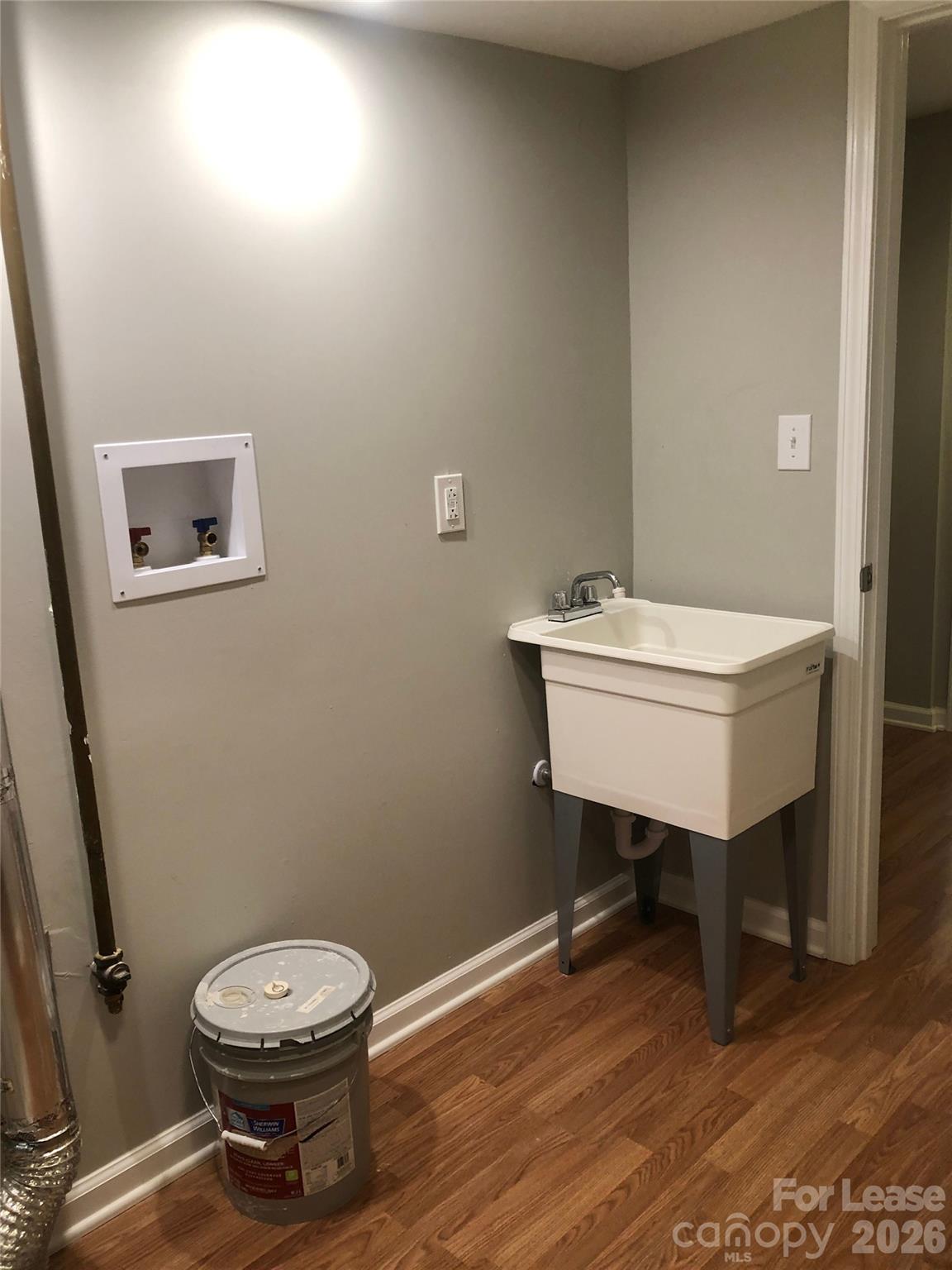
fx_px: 1027
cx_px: 476
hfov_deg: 49.7
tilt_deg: -11.2
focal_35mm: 28
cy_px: 635
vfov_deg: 63.4
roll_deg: +1.9
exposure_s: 1/20
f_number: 1.8
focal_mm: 4
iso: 40
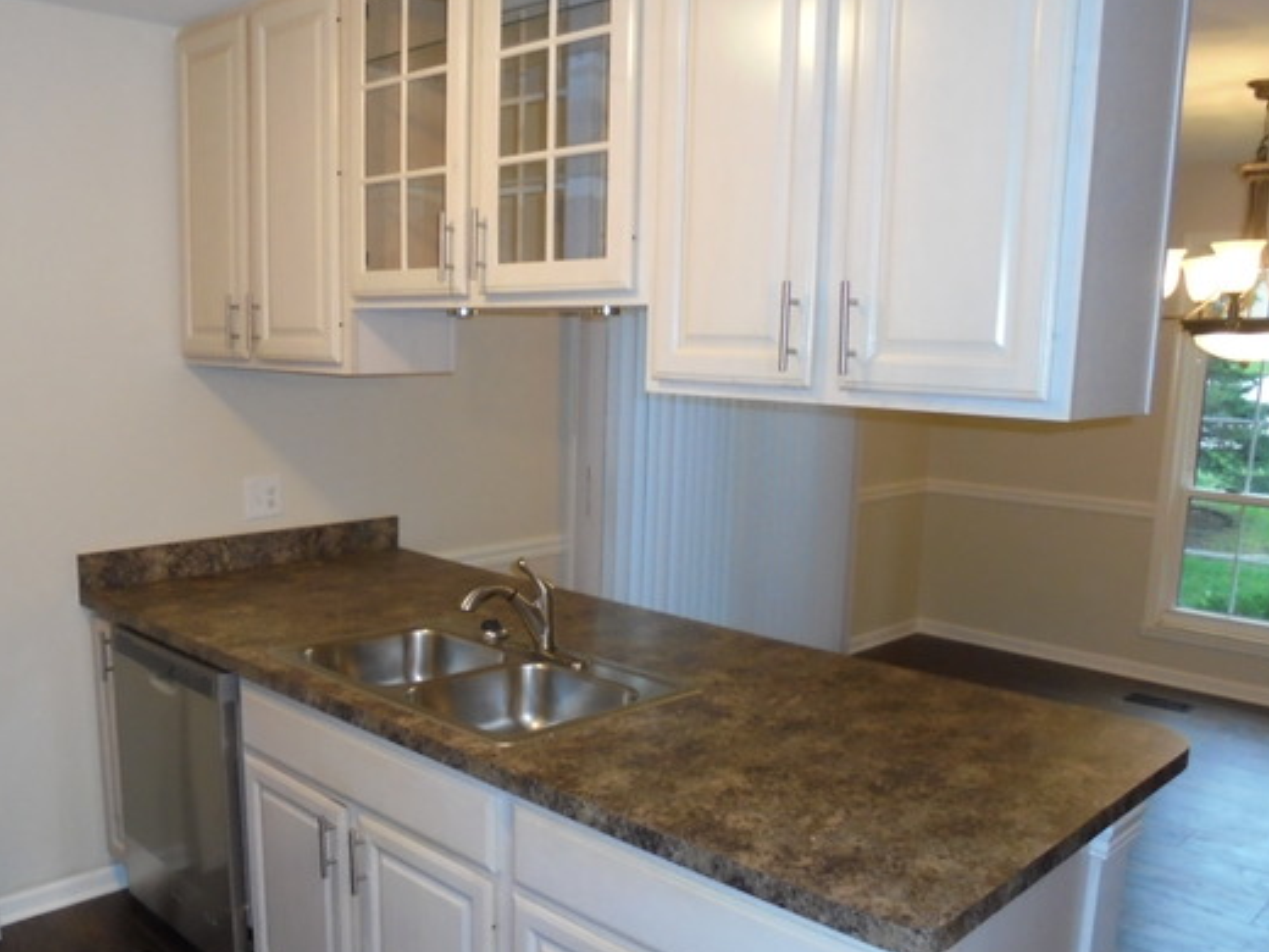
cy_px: 554
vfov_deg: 44.0
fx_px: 1173
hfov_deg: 56.7
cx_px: 559
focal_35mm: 32
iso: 400
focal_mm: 4.6
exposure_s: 1/30
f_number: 3.5
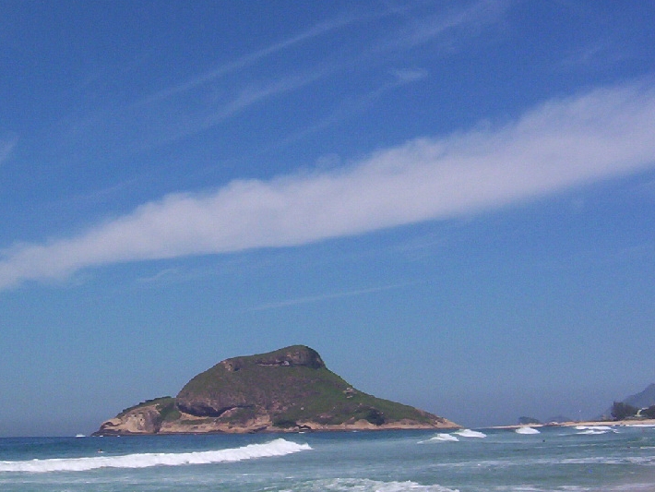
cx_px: 138
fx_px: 1136
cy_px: 313
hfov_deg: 31.4
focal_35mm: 60
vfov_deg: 24.4
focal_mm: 5.54
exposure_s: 1/1701
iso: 100
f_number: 5.24
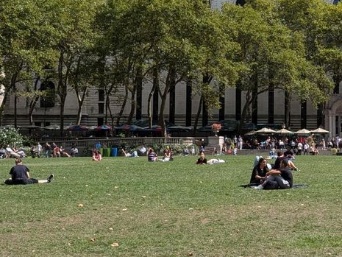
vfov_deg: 22.3
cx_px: 346
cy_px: 132
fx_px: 652
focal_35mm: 66
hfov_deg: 27.6
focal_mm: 4.53
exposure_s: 1/1115
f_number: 1.7
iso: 32
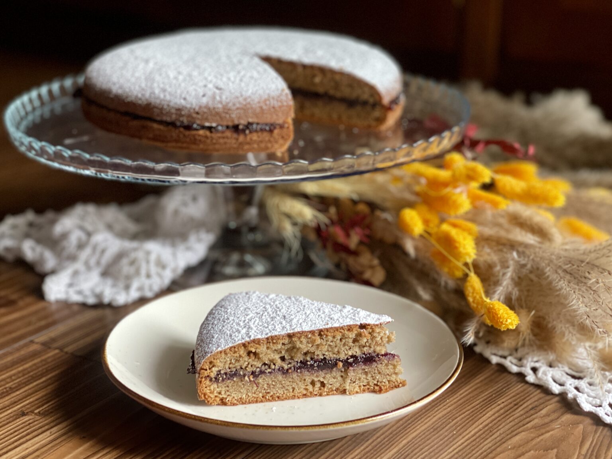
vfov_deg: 22.9
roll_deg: +0.0
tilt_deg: -18.9
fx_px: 1131
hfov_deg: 30.3
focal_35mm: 64
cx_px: 306
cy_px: 230
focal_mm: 7.5
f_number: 2.2
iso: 250
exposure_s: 1/40
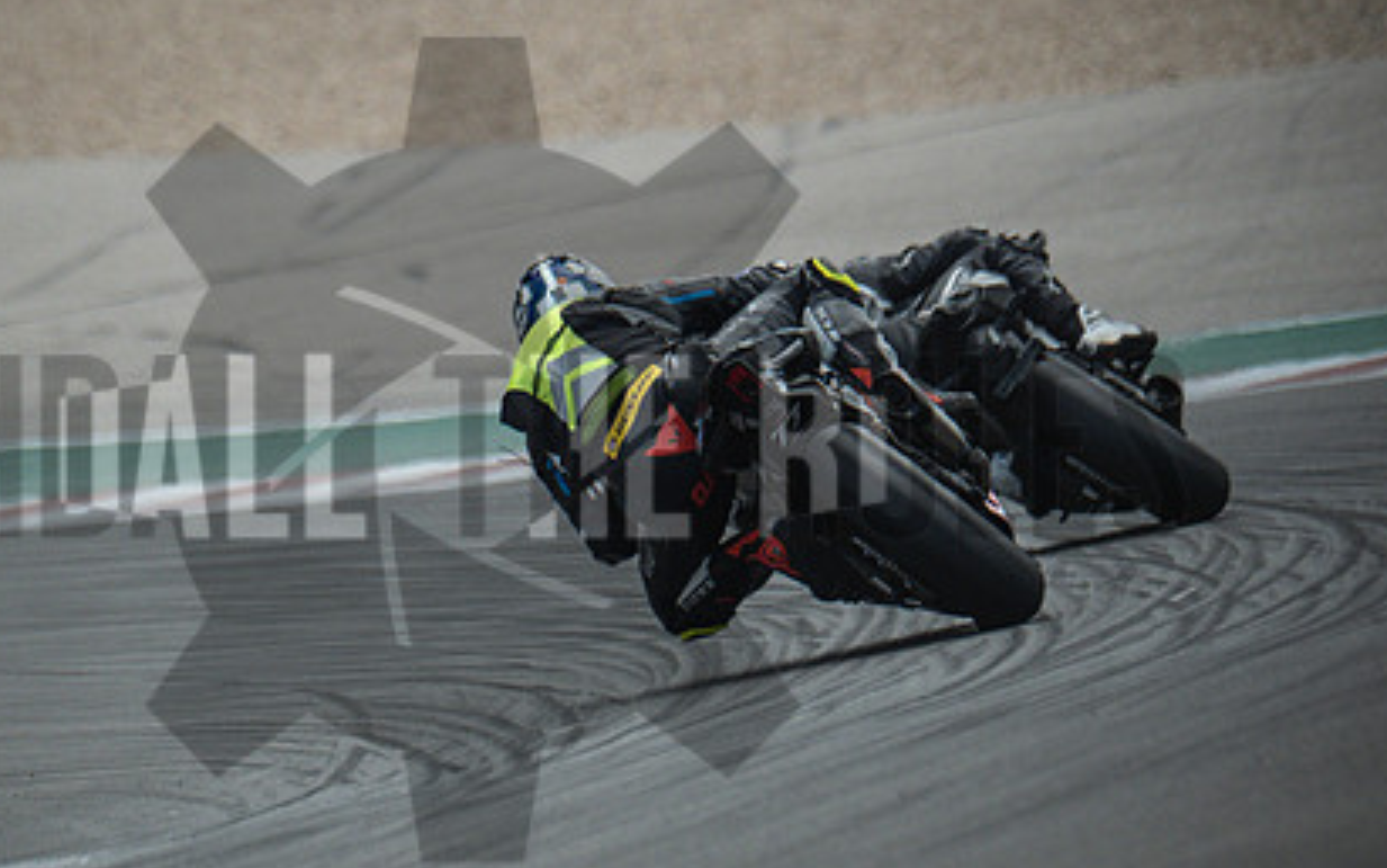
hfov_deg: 2.4
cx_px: 472
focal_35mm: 864
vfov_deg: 1.5
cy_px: 451
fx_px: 32664
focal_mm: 400
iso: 1600
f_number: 5.6
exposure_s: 1/2500
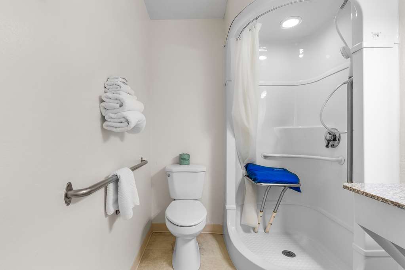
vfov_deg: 73.7
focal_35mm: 16
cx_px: 202
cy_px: 135
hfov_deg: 96.7
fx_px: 180
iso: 160
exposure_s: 1/1.67
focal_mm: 16
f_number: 9
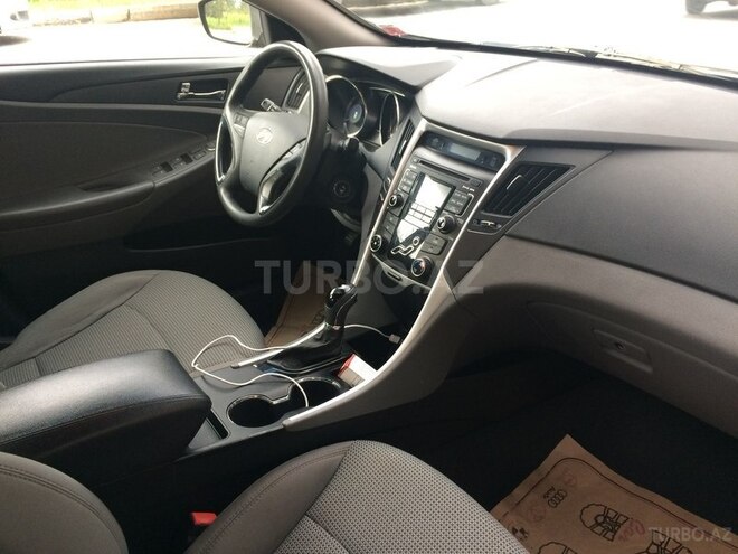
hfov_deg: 61.7
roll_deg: -0.4
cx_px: 369
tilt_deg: -29.4
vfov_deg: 48.2
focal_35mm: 29
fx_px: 618
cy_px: 277
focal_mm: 4.15
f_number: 2.2
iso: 100
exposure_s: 1/33
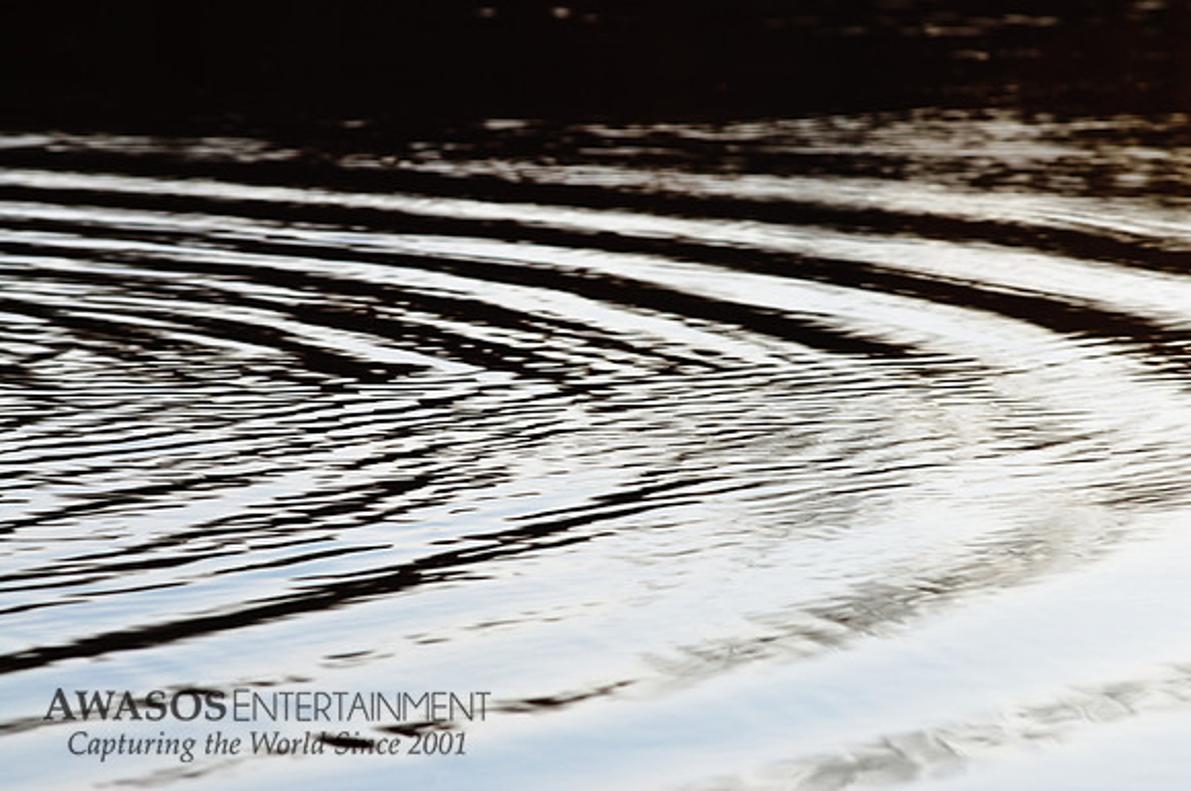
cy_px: 396
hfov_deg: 8.1
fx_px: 8424
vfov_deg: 5.4
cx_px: 596
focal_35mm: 255
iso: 200
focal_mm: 170
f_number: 11
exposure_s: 1/25
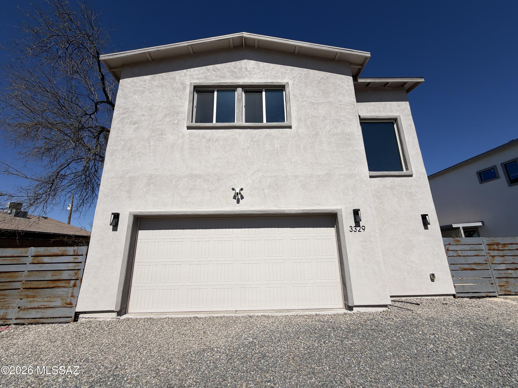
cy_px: 194
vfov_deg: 85.7
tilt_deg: +14.5
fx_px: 209
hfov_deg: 102.1
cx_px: 259
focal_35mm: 14
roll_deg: +0.7
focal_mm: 2.22
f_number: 2.2
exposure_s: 1/2320
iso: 20
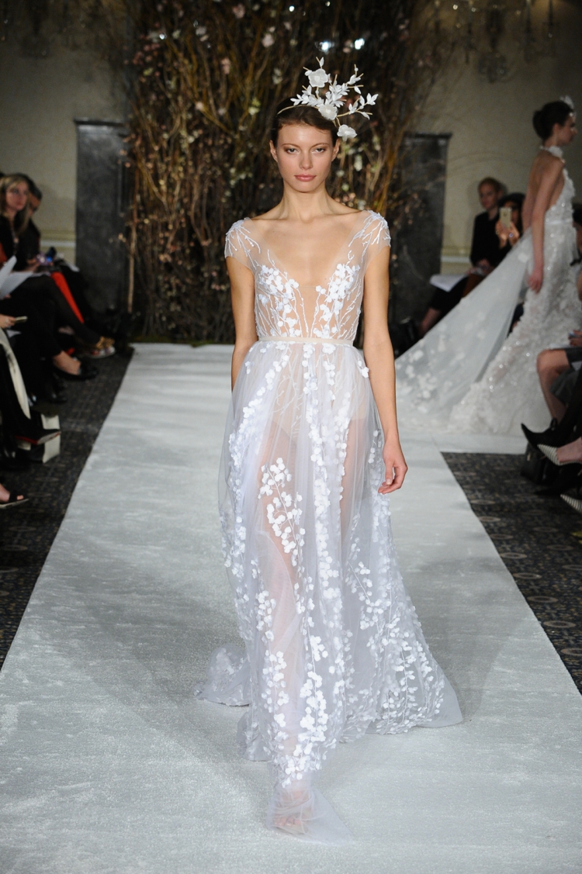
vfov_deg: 19.5
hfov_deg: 13.0
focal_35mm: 105
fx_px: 2549
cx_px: 291
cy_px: 437
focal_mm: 105
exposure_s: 1/400
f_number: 5.6
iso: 3200
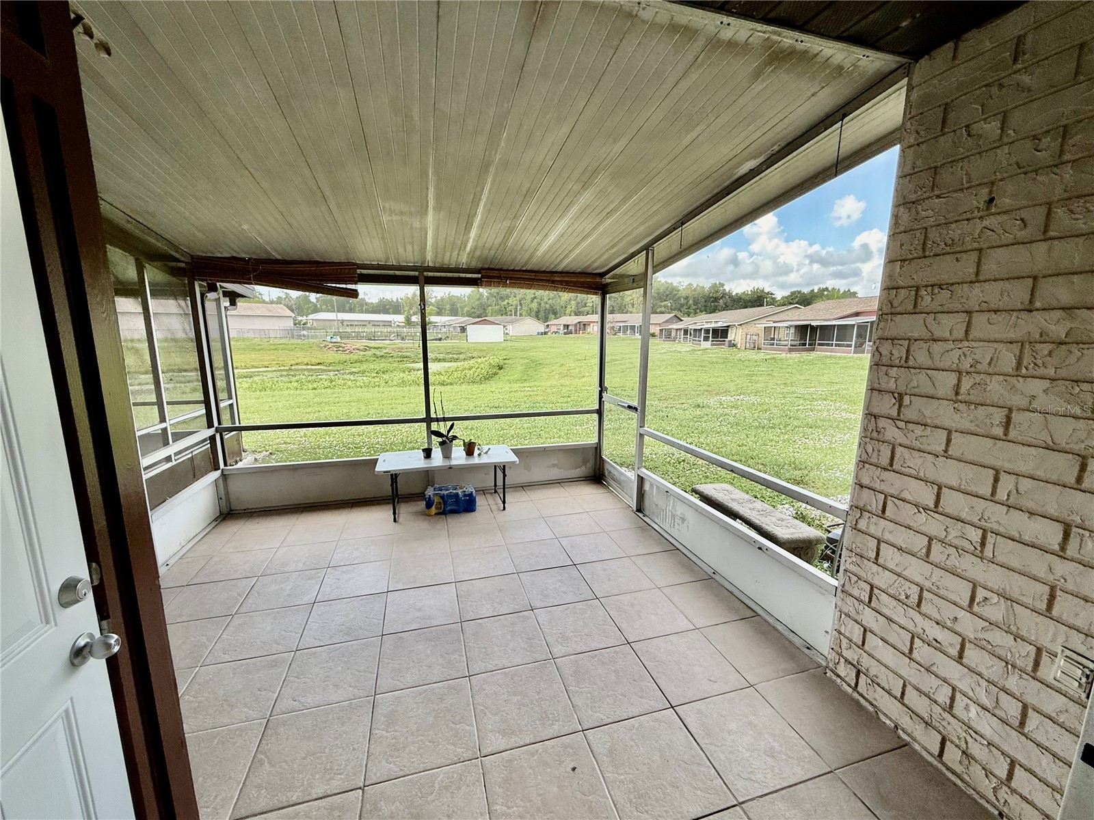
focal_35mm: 14
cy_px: 410
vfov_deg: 85.7
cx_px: 547
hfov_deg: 102.1
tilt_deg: -10.1
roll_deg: -0.2
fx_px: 442
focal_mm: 2.22
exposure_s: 1/448
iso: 64
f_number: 2.2
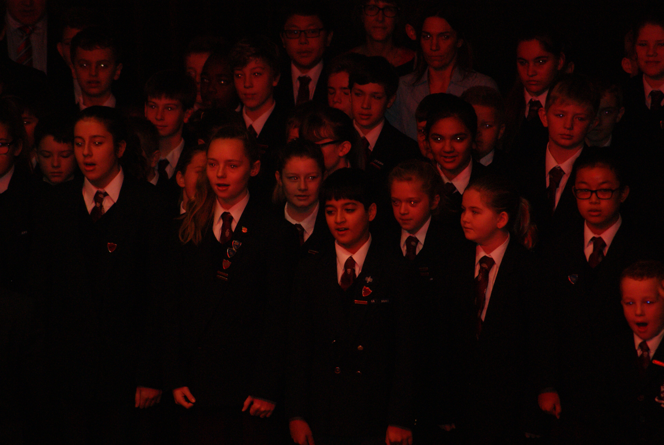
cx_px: 332
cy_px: 222
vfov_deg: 4.6
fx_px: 5540
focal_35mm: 300
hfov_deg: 6.9
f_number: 5.6
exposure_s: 1/125
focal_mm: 200
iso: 400
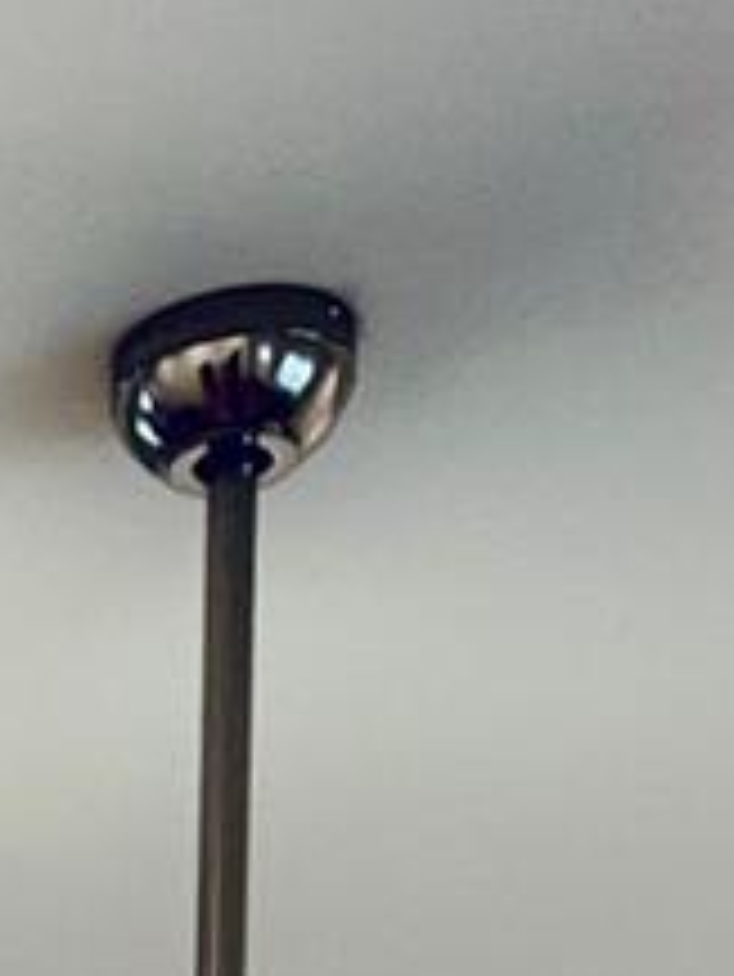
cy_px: 3234
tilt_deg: +0.2
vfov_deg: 8.4
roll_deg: +0.2
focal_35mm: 184
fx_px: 5197
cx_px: -1599
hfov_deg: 7.1
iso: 64
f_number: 1.5
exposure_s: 1/60
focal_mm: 5.7
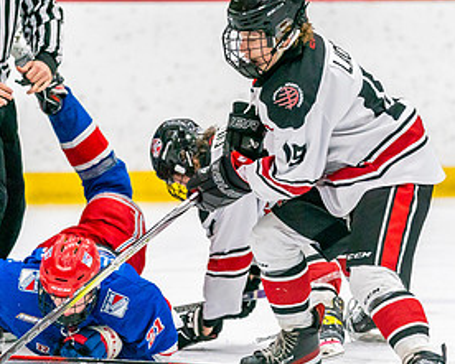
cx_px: 227
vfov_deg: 3.6
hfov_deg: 4.4
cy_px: 151
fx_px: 5860
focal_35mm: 435
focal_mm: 200
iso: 3200
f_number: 2.8
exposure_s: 1/1250
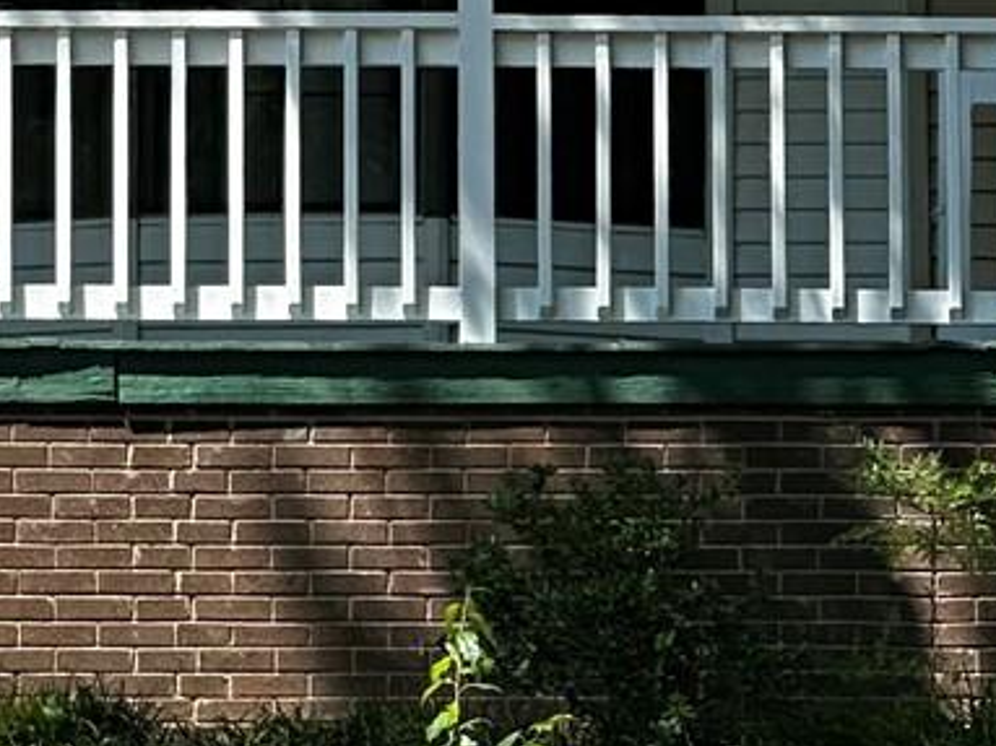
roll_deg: -0.3
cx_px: -174
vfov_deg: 3.6
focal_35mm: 412
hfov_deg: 4.8
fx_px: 11851
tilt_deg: +8.3
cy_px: 177
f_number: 2.8
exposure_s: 1/232
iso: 32
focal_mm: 9
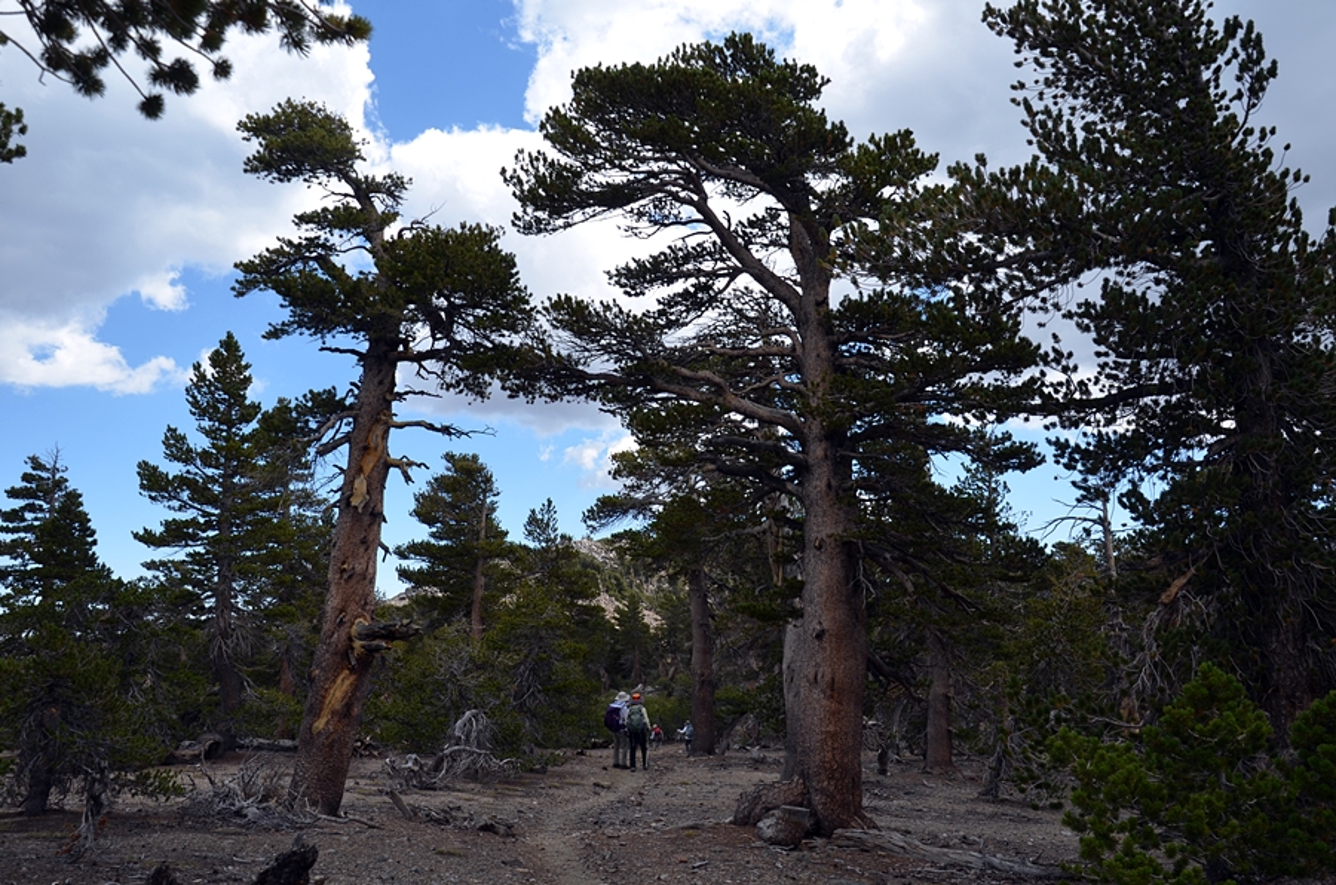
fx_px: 1167
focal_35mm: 32
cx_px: 668
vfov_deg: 41.5
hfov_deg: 59.6
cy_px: 442
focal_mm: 21
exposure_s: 1/320
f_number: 7.1
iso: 100
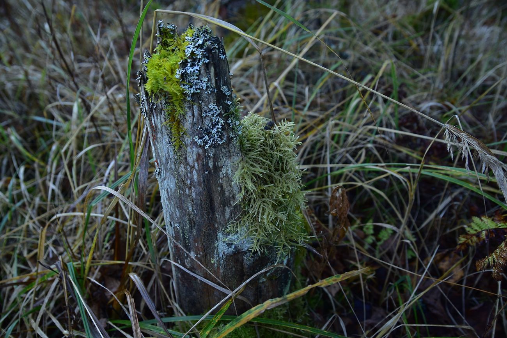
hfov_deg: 39.6
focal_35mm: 50
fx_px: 704
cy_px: 169
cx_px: 254
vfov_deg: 27.0
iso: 400
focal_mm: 50
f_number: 5.6
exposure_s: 1/125
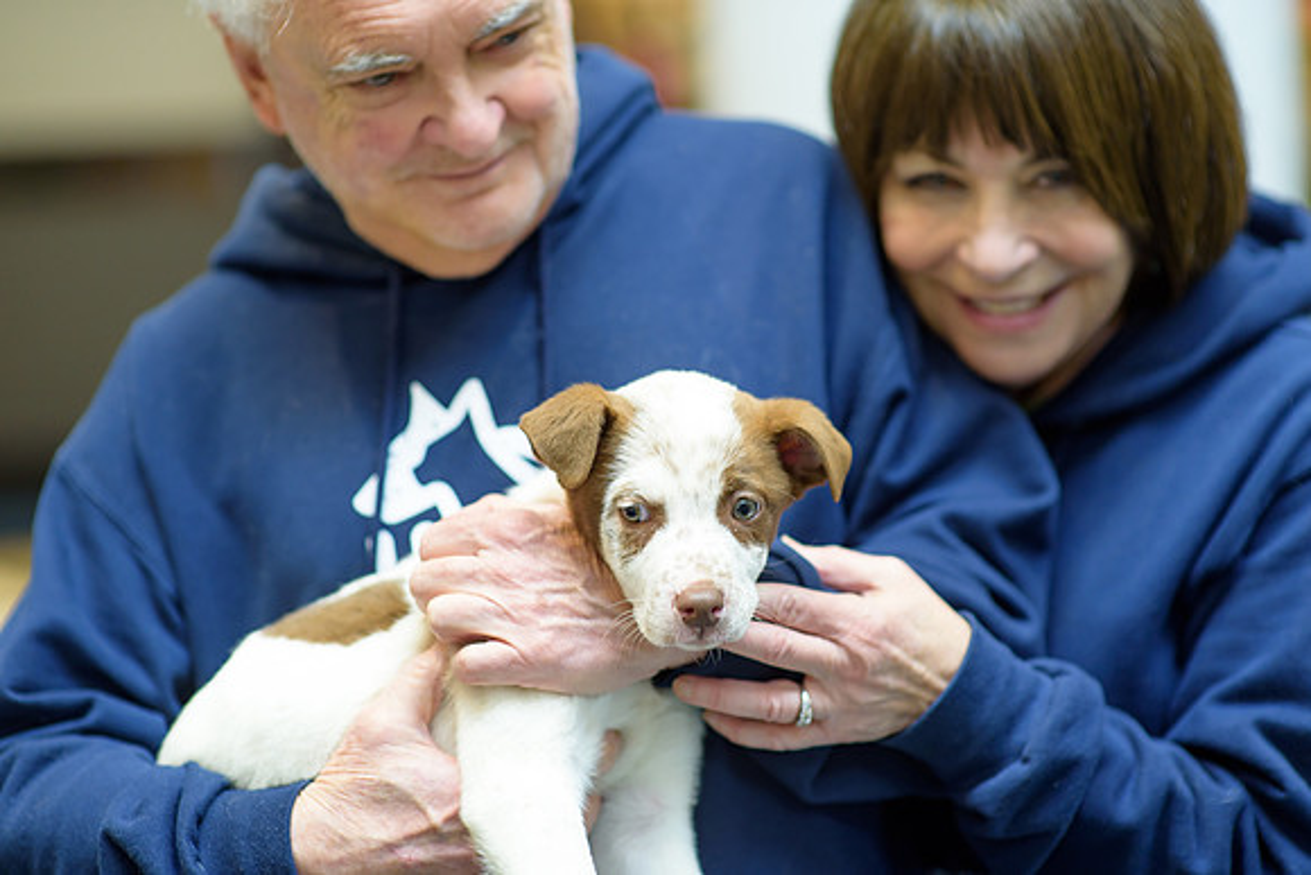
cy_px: 438
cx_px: 656
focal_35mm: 85
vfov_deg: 16.1
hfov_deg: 23.9
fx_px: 3096
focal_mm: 85
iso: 800
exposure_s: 1/160
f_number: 2
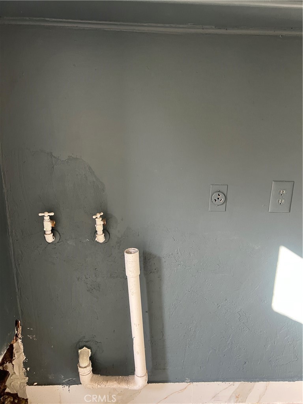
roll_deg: -1.8
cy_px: 202
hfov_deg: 53.1
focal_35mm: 26
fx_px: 303
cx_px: 152
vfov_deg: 67.3
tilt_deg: -14.6
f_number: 1.5
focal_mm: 5.7
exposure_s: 1/73
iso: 125
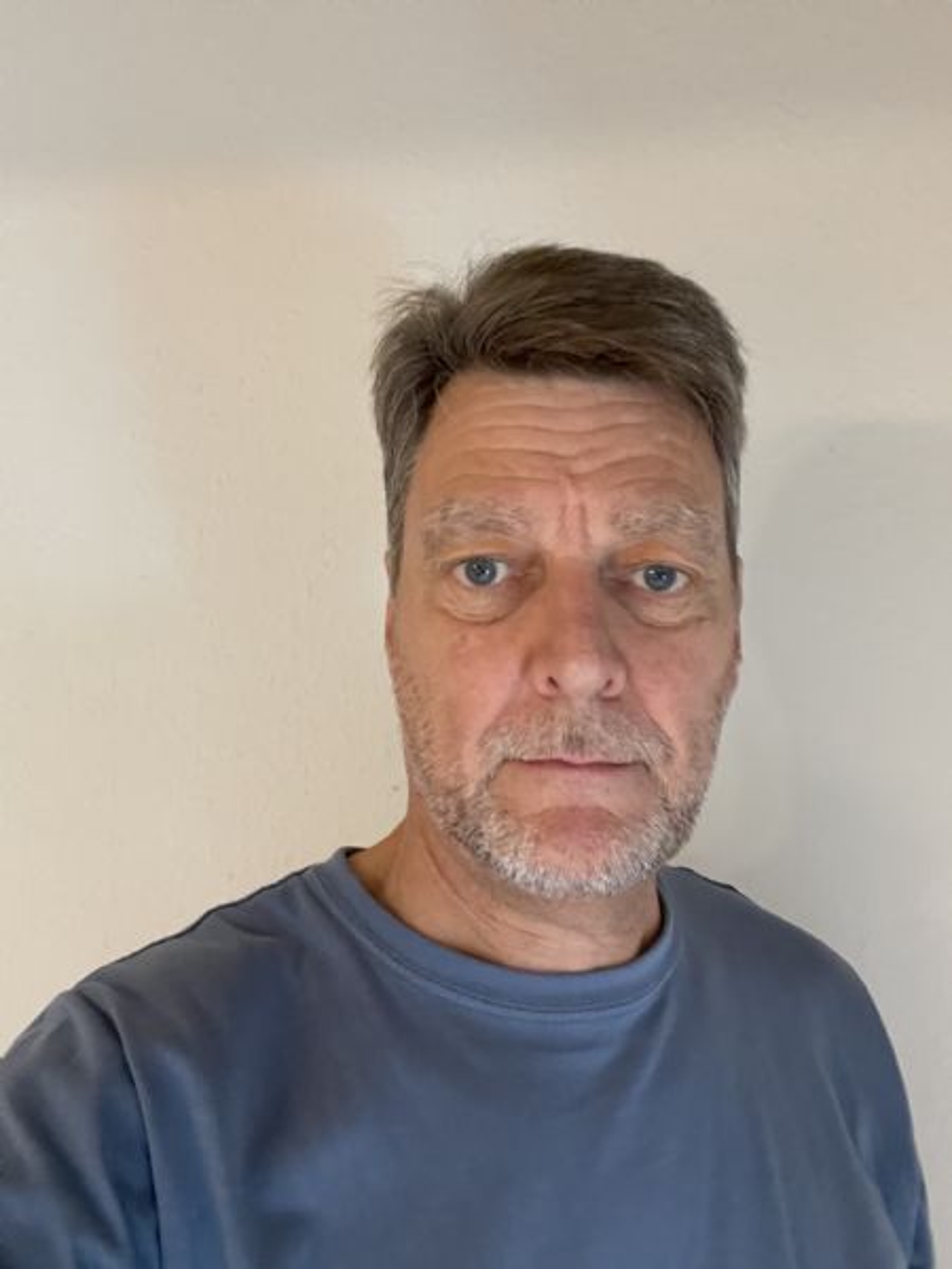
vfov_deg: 60.0
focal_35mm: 30
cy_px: 634
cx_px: 476
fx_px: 1100
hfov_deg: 46.8
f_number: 2.2
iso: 400
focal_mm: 2.71
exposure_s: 1/33
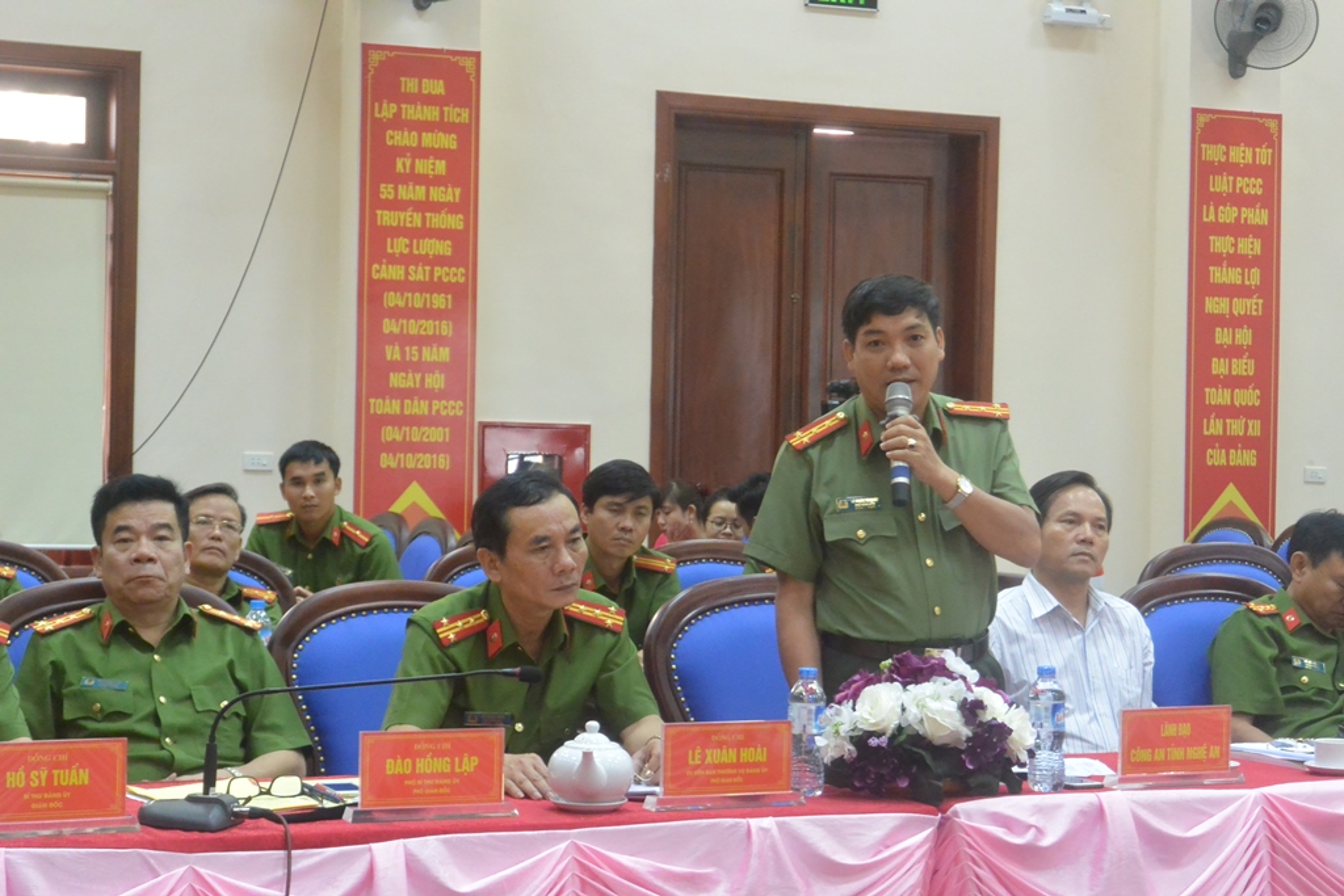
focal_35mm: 68
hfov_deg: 29.7
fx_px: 2539
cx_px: 672
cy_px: 448
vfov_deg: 20.0
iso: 1250
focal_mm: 25.2
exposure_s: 1/30
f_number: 5.3
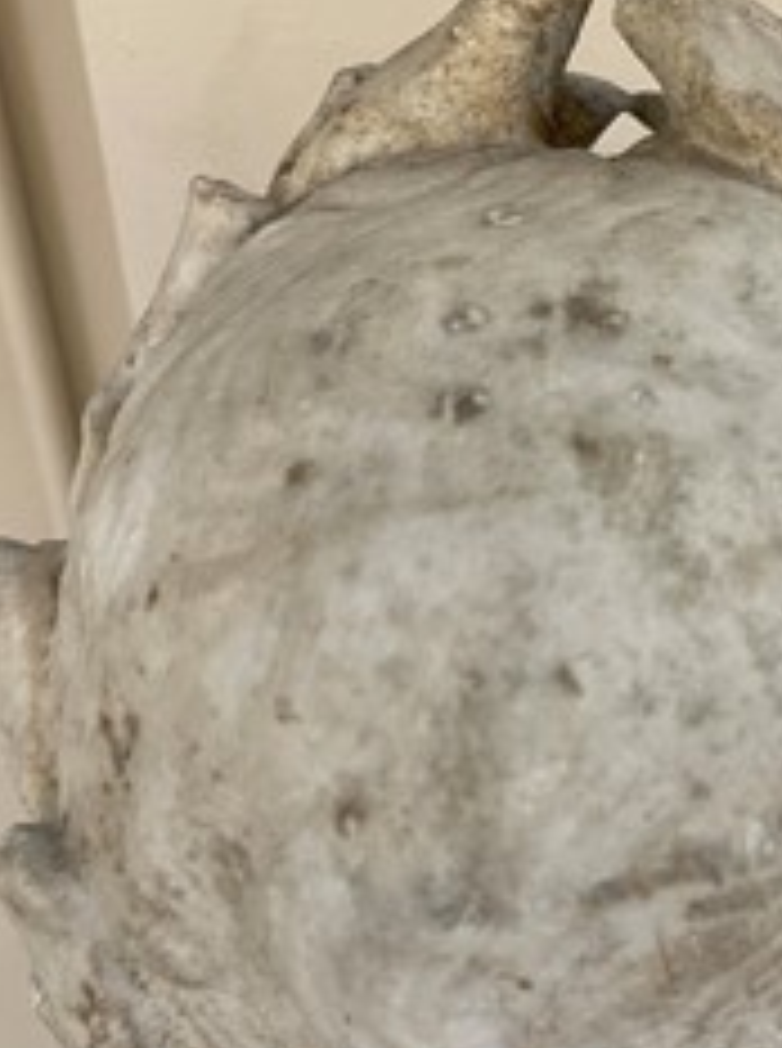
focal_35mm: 43
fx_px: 1299
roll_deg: +1.4
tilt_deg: -26.5
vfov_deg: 43.4
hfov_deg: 32.6
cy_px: 360
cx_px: 629
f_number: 1.6
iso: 125
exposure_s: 1/50
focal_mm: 5.1
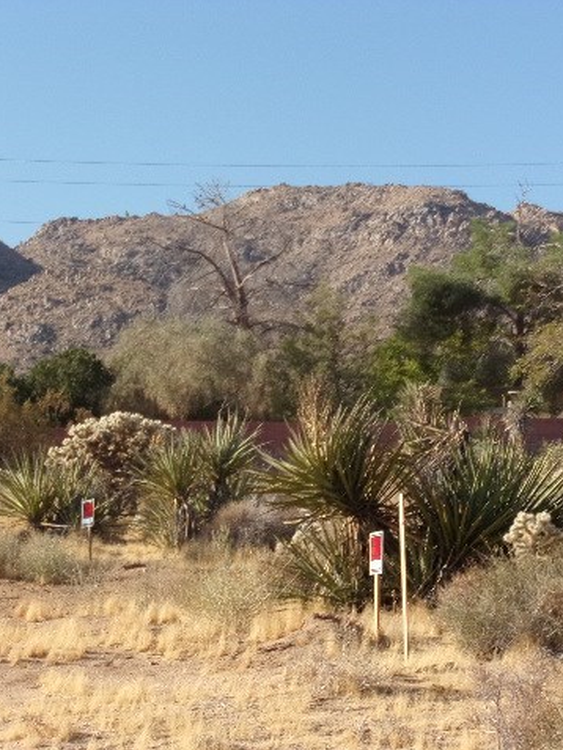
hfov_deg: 12.2
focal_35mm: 122
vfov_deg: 16.1
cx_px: 245
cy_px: 374
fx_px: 2644
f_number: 4.7
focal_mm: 16.3
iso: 80
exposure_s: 1/450
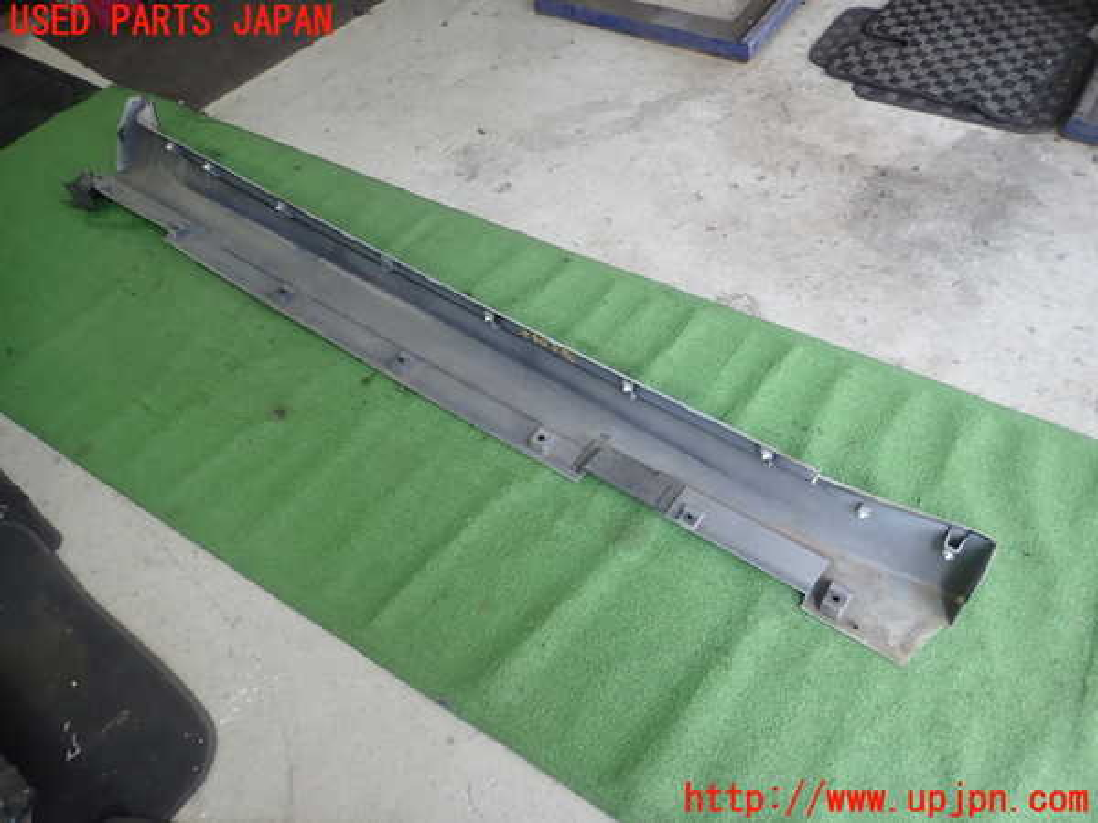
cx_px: 549
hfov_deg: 69.4
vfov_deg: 54.9
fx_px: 793
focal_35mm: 25
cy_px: 412
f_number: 2
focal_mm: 4.5
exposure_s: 1/100
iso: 100
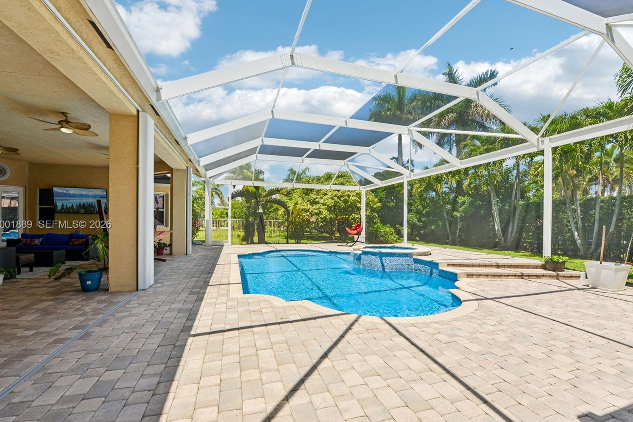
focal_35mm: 15
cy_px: 225
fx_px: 264
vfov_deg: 77.2
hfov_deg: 100.4
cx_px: 319
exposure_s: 1/250
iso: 200
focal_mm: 14
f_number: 9
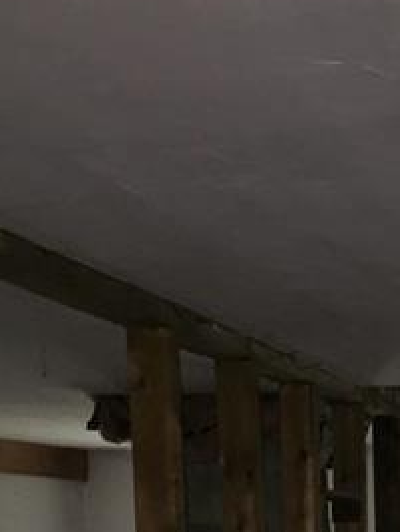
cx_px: 480
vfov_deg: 20.7
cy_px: 739
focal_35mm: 84
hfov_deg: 16.8
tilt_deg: -4.1
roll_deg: +0.3
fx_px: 1293
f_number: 2.2
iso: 50
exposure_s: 1/17
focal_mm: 4.15
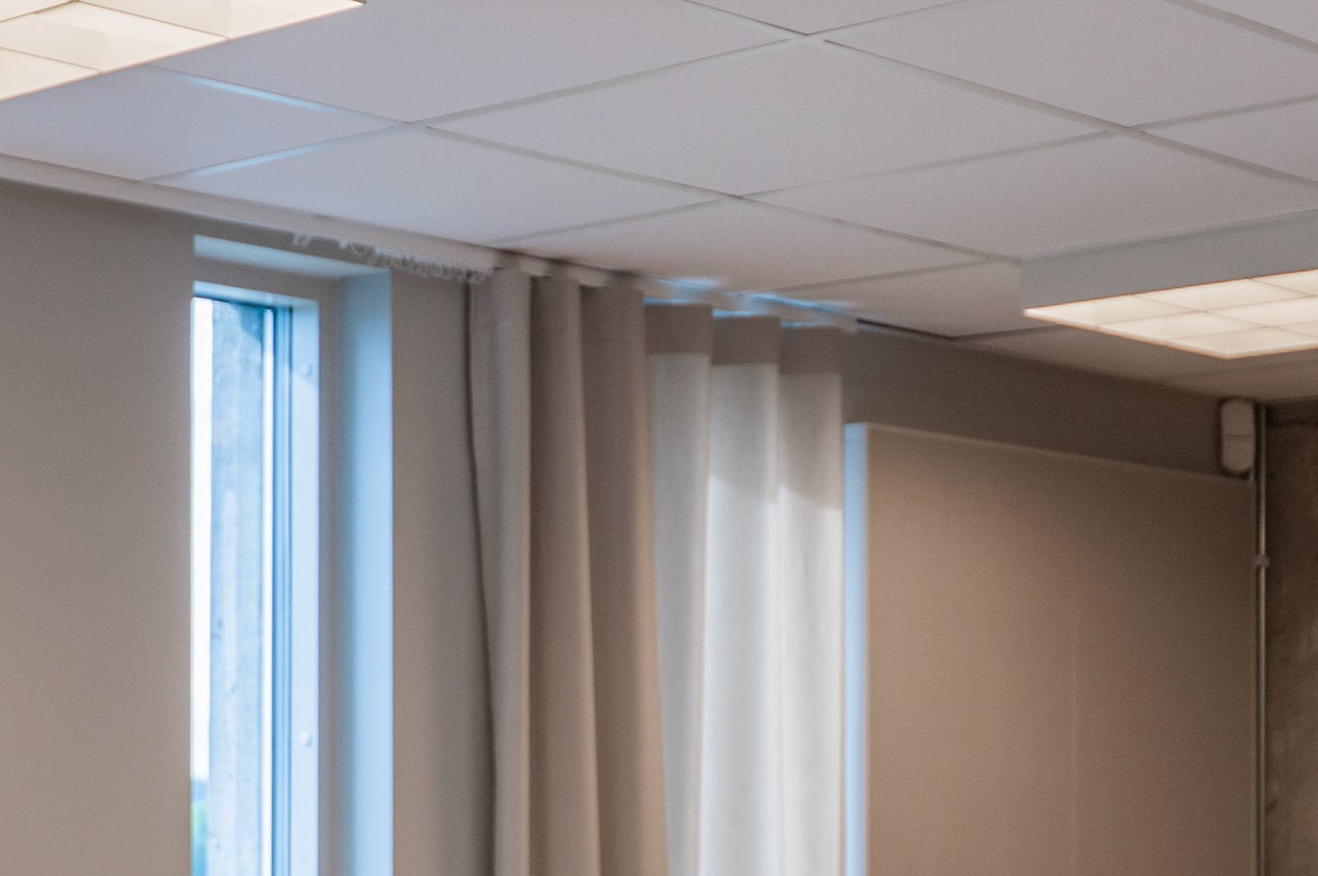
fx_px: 2780
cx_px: 566
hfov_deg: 26.6
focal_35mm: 76
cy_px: 220
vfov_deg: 17.8
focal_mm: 35
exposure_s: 1/250
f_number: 4
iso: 250
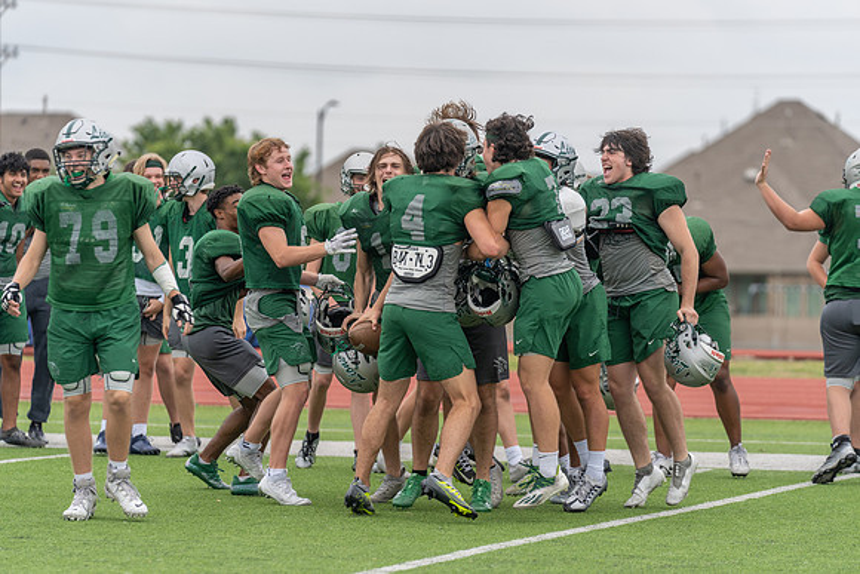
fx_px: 4779
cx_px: 430
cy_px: 287
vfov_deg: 6.9
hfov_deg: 10.3
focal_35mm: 200
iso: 250
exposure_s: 1/1250
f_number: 3.5
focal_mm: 200
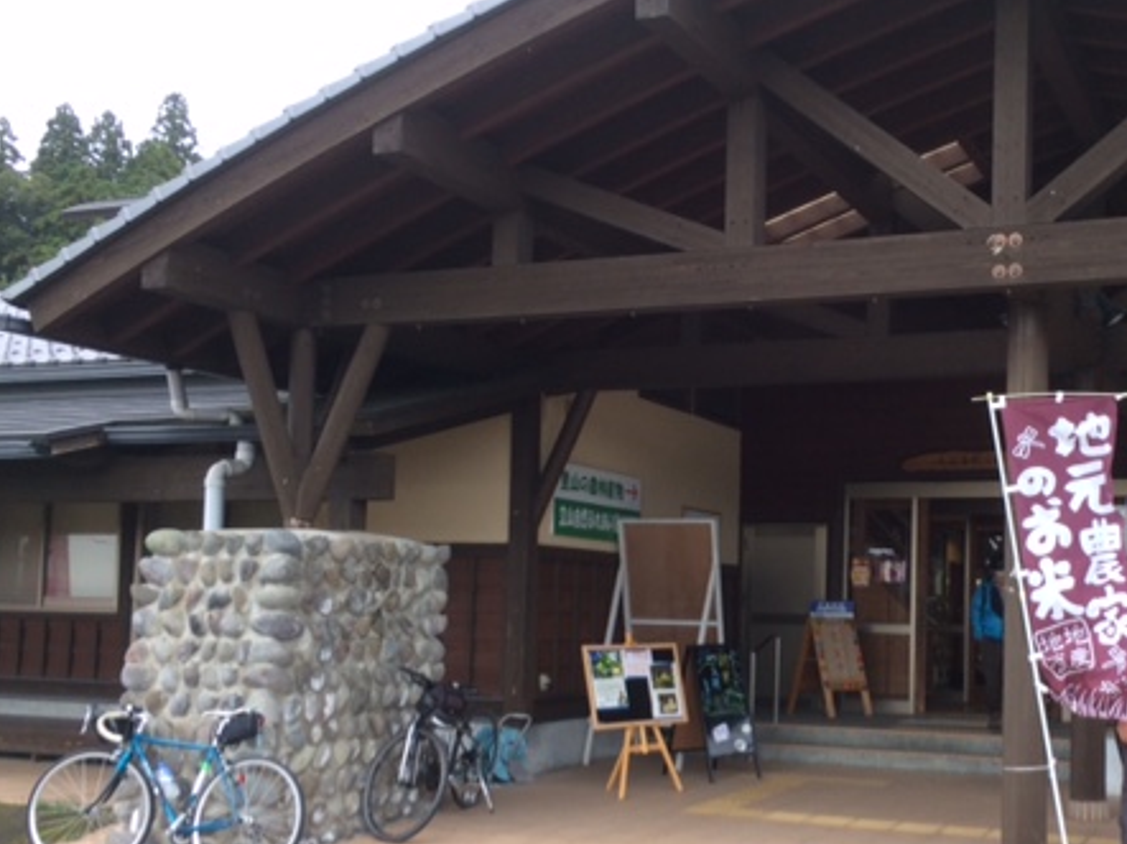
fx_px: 1367
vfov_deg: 34.1
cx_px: 803
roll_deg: -2.2
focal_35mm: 42
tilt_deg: +2.2
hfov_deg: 43.8
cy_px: 530
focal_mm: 4.15
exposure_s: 1/120
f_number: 2.2
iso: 40
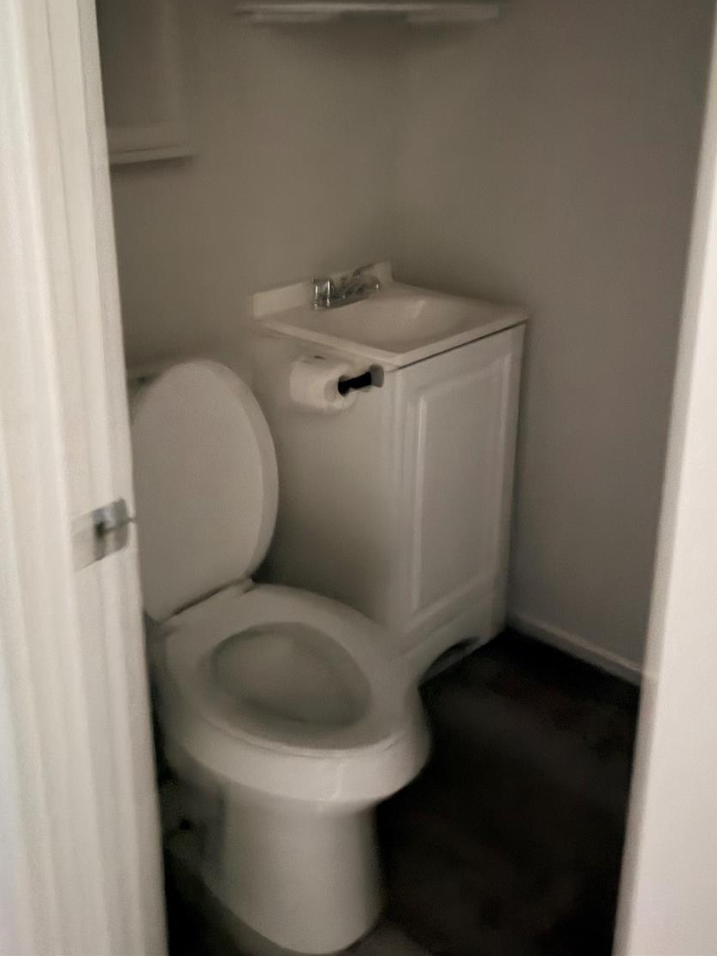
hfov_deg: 42.9
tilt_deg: -12.8
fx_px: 911
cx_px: 343
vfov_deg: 54.0
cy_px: 300
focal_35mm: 33
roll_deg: +0.6
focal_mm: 6.76
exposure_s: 1/9
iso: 2000
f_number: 1.78
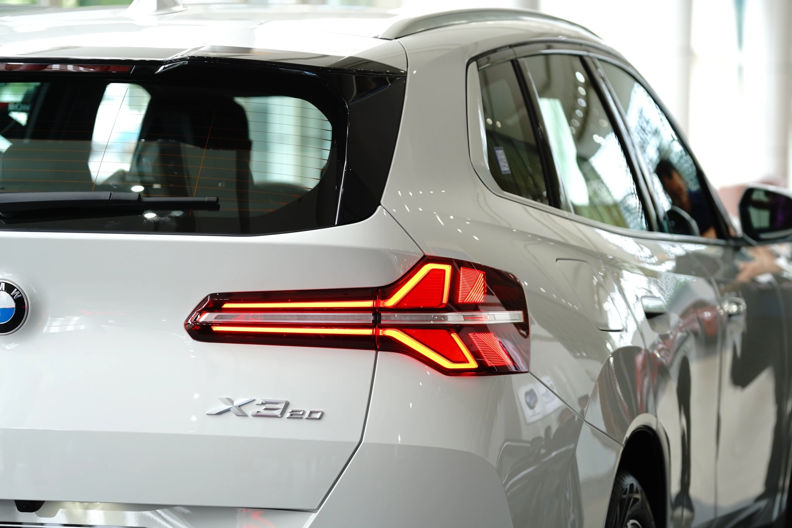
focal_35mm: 128
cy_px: 264
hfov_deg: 16.0
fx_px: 2816
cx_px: 396
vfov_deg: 10.7
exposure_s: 1/125
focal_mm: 128
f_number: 4
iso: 500
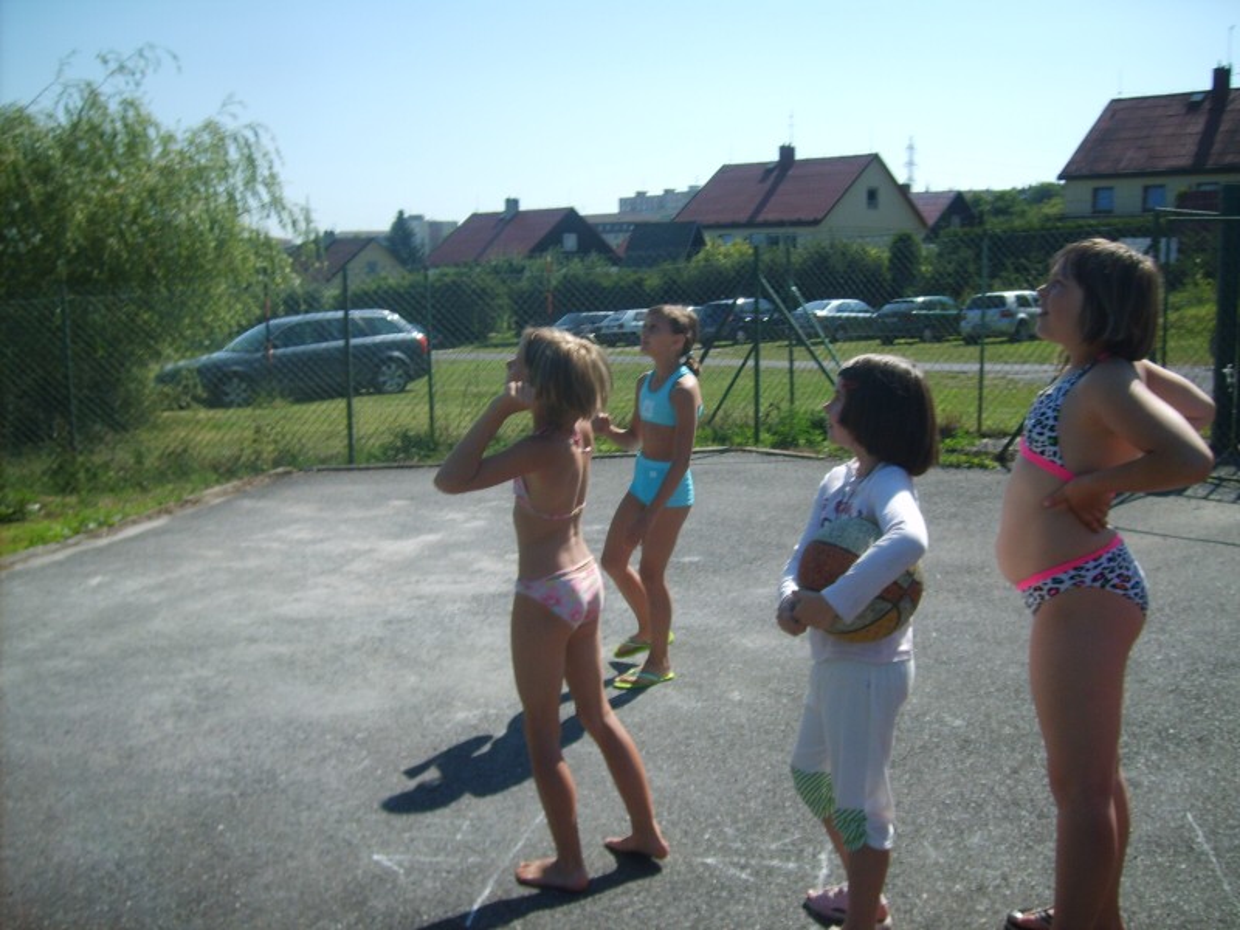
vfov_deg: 40.7
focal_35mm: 35
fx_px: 1254
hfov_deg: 52.6
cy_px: 465
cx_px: 620
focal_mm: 5.8
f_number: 7.1
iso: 50
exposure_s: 1/180
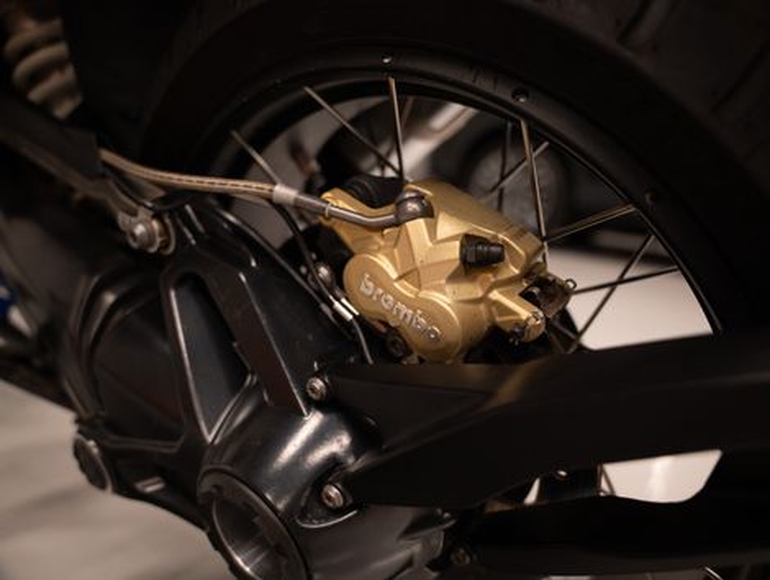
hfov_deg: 67.3
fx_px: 579
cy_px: 290
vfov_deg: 53.2
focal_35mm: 26
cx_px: 385
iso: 2000
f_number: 2.8
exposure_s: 1/100
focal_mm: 24
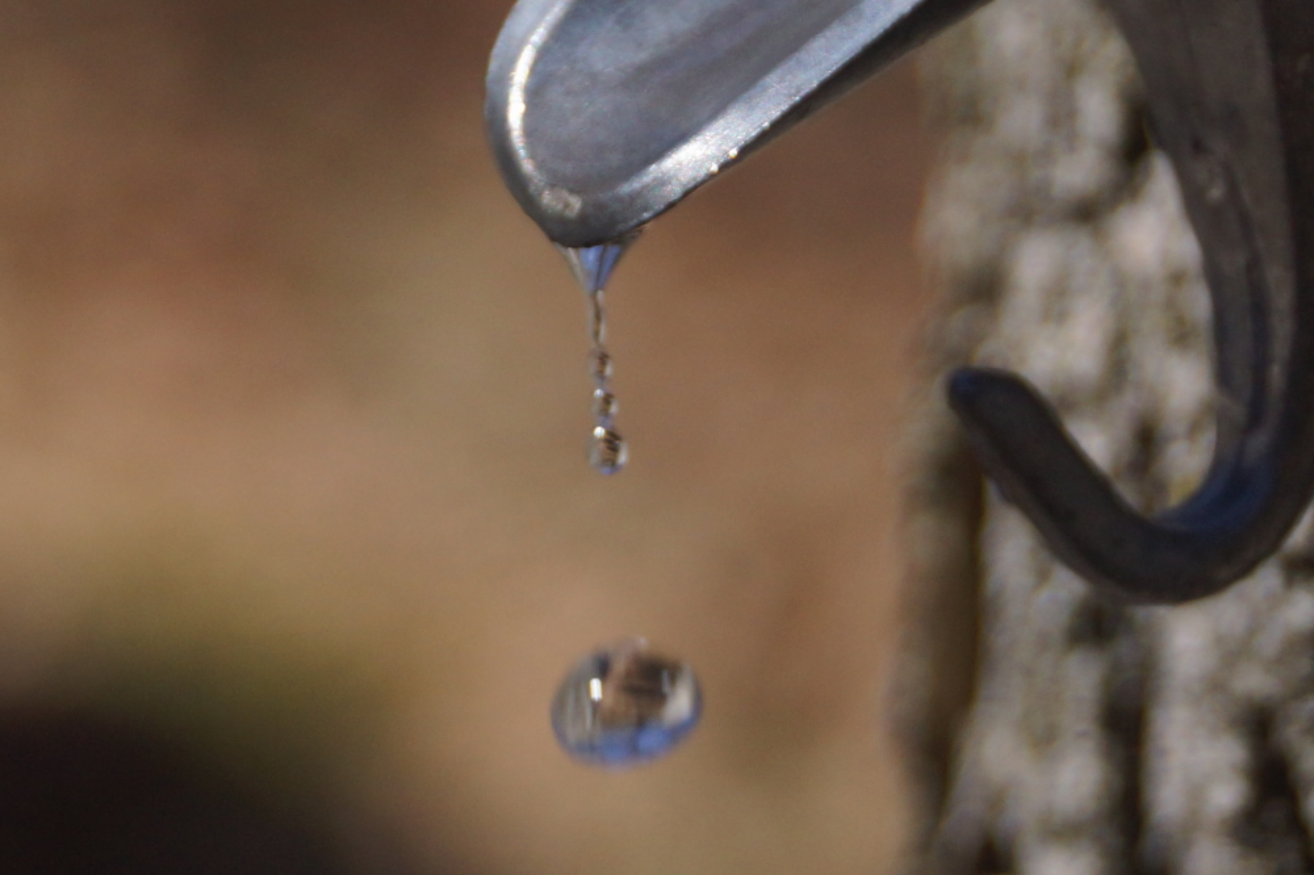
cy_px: 438
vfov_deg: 11.4
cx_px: 657
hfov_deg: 17.1
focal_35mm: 120
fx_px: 4378
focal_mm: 80
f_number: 5.6
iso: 400
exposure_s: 1/500
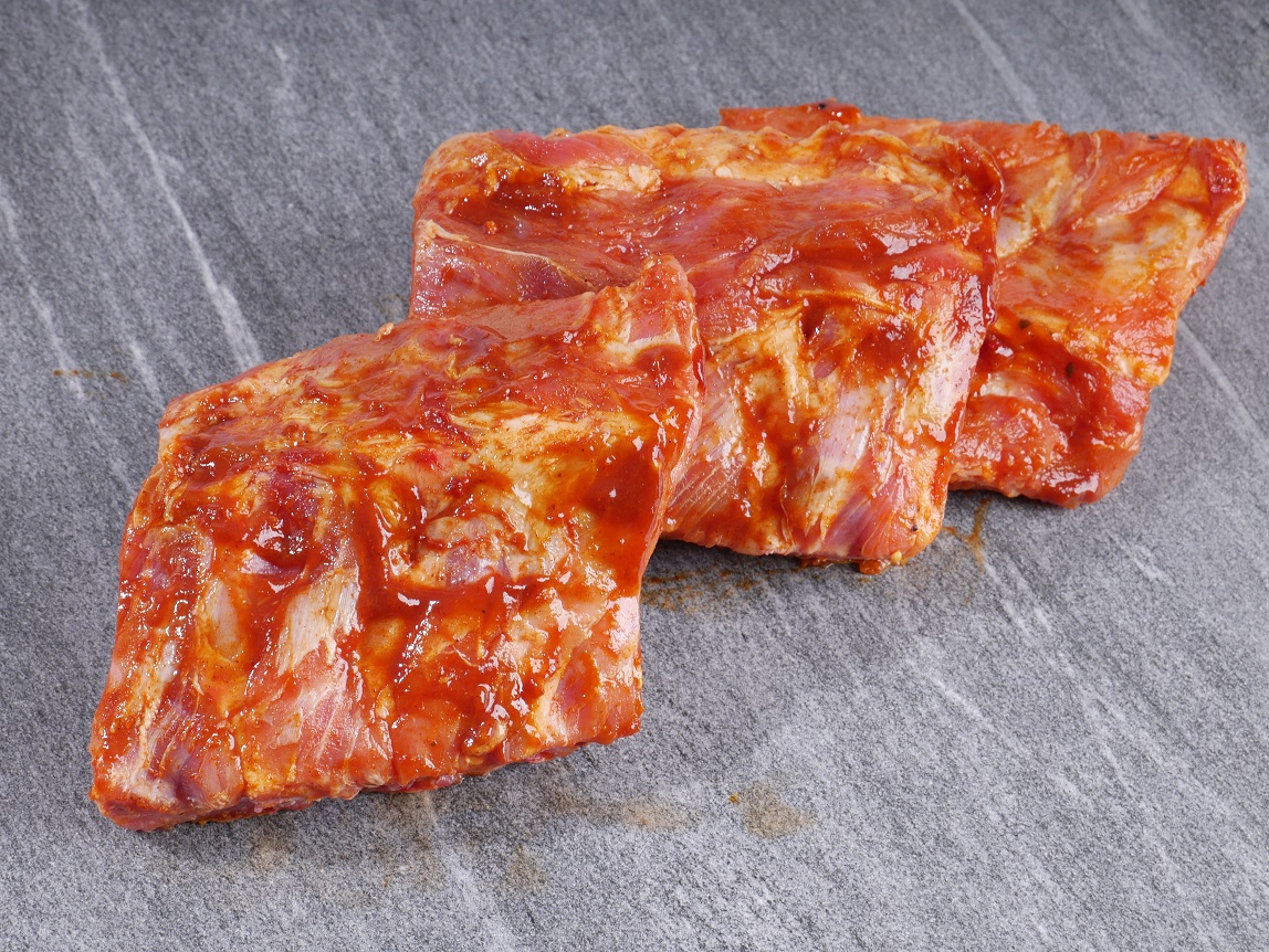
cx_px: 634
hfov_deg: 22.7
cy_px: 476
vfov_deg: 17.2
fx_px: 3154
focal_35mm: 86
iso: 200
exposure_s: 1/160
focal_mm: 43
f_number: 9
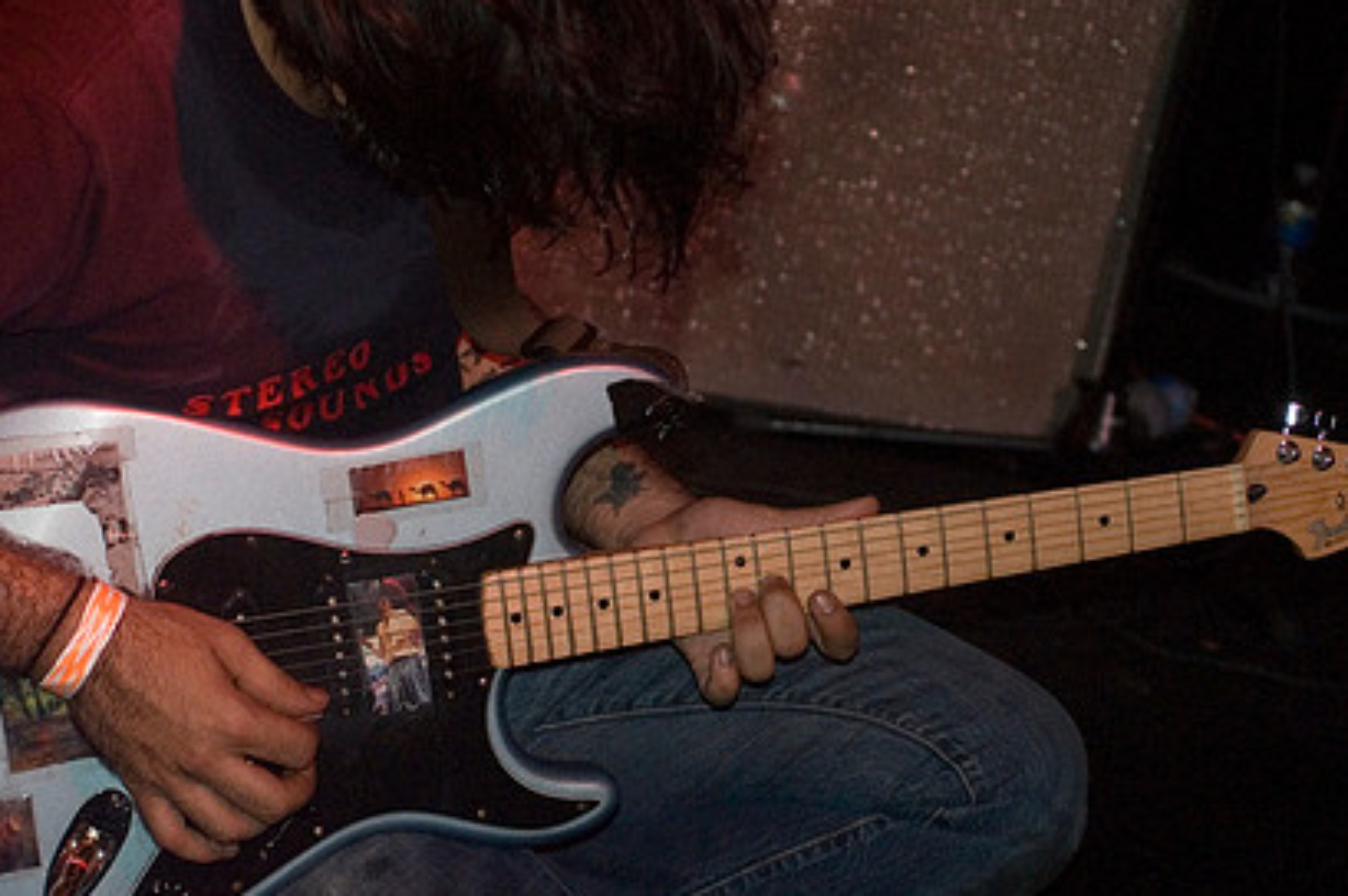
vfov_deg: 16.0
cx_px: 699
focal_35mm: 85
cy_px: 359
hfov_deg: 23.9
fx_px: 3180
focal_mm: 40
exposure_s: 1/50
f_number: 2.8
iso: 1600
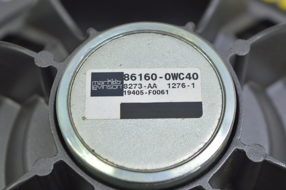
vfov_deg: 16.5
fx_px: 655
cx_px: 143
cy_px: 95
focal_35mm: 82
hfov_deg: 24.6
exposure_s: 1/20
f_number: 5.6
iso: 400
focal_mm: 55
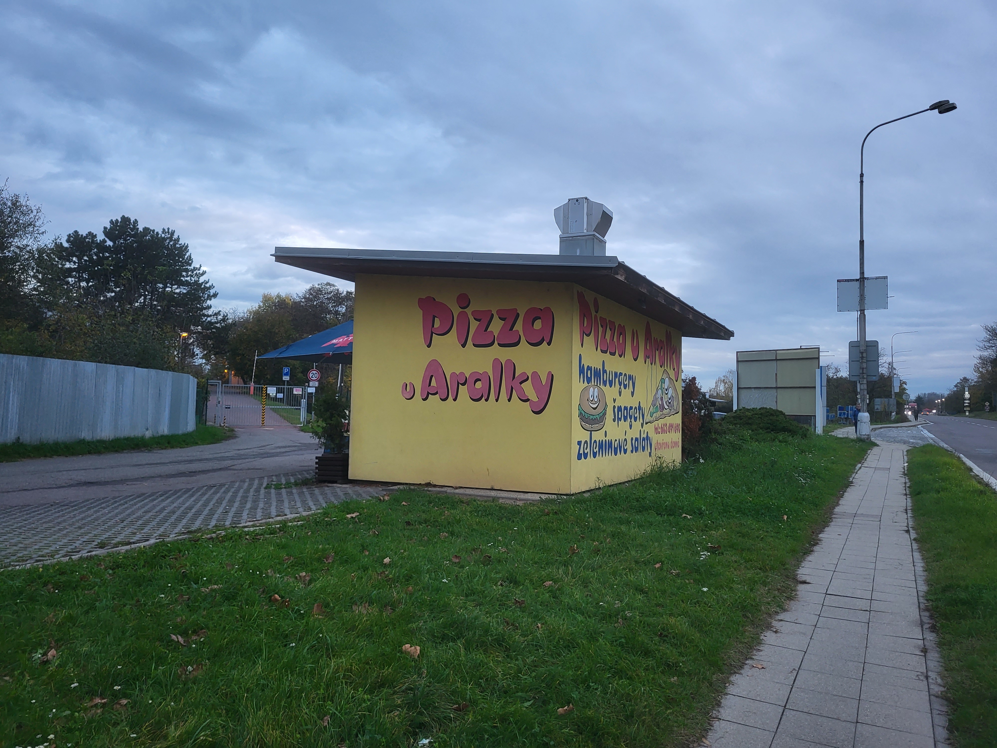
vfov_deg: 53.1
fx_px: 749
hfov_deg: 67.3
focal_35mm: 26
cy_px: 374
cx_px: 498
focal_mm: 5.4
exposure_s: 1/100
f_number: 1.8
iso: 200
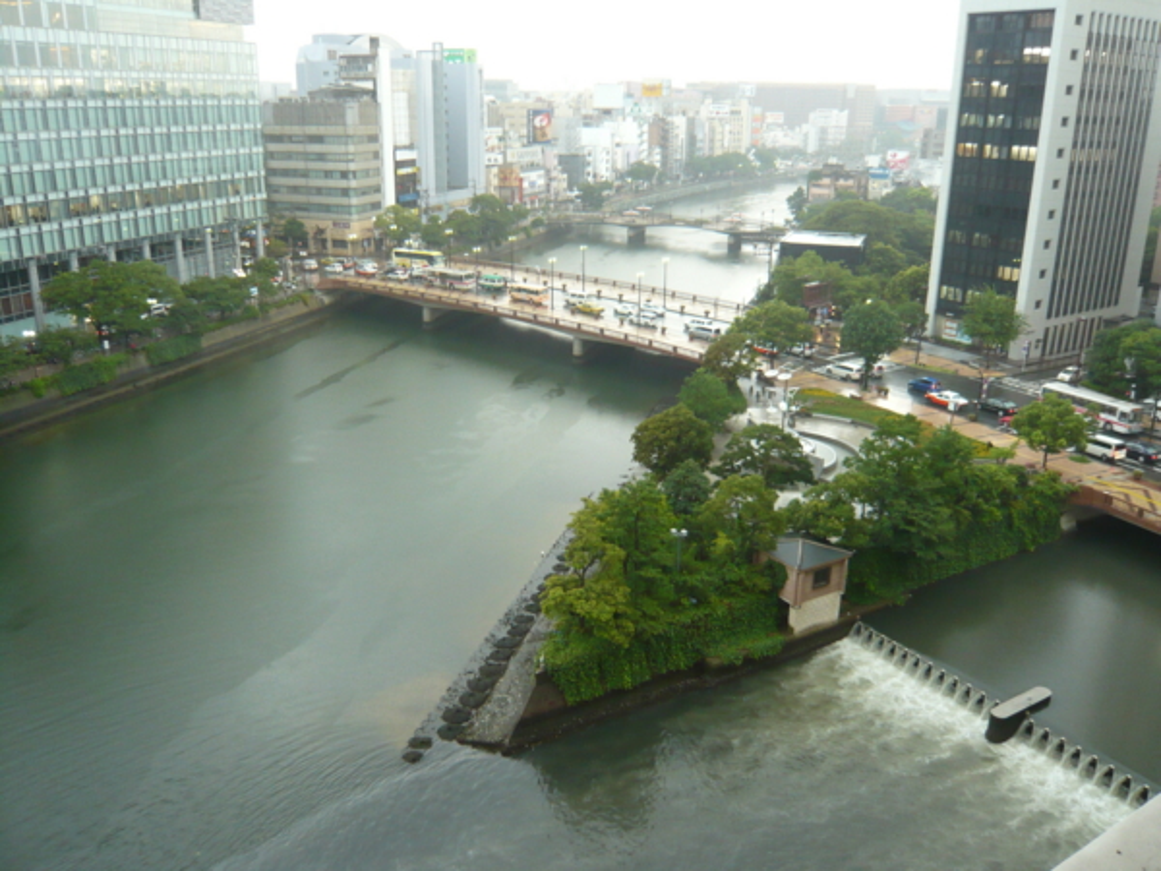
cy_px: 436
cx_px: 580
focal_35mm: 28
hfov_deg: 63.4
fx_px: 939
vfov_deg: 49.7
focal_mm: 4.6
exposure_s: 1/30
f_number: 2.8
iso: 200
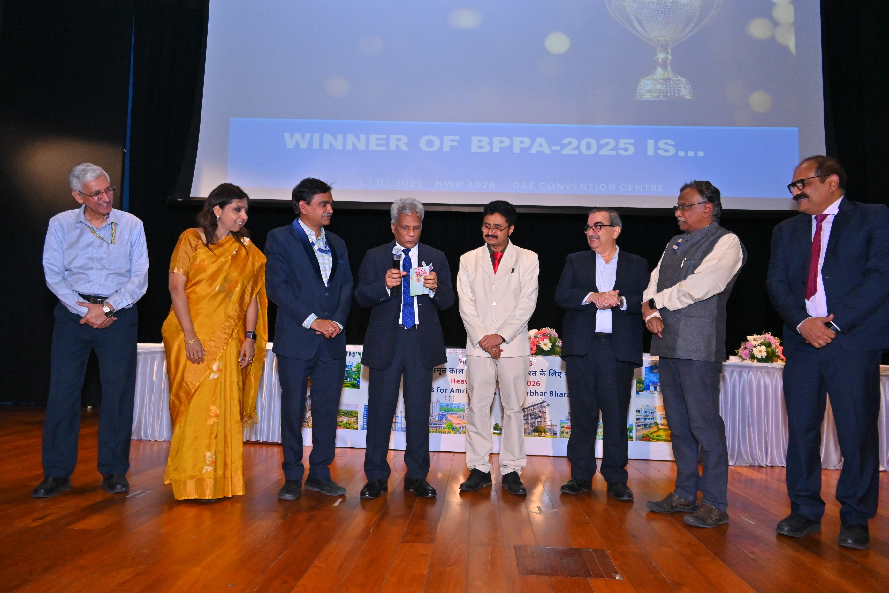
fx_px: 667
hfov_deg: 67.4
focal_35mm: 27
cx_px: 444
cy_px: 296
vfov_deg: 47.9
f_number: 6.3
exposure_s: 1/125
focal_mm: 18
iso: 1250
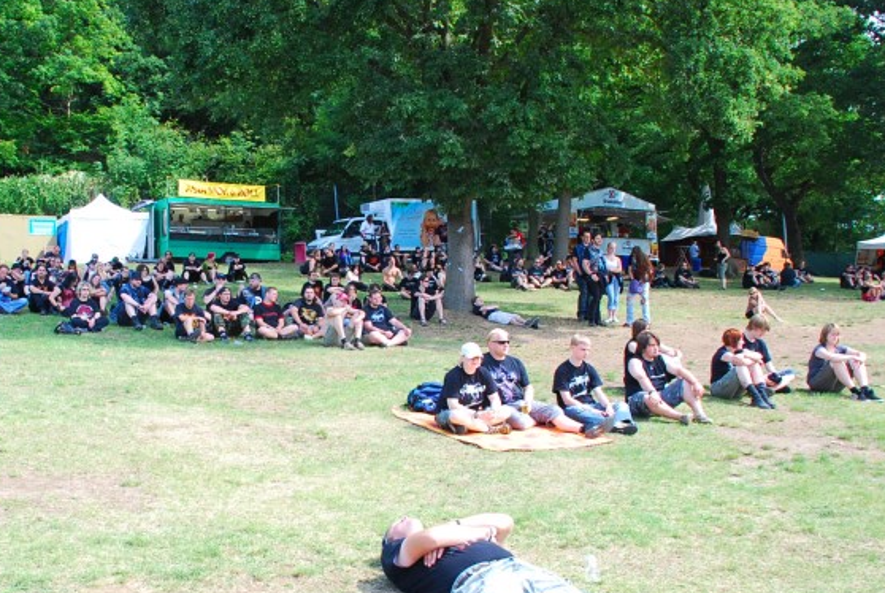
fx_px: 1059
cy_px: 354
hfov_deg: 44.8
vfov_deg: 31.2
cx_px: 306
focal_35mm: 43
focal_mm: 20
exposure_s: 1/125
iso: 450
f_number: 5.6
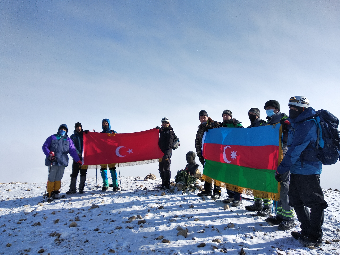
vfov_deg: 53.1
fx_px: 255
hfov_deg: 67.3
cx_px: 170
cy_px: 128
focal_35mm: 26
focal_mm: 3.81
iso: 100
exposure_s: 1/1079
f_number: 2.2
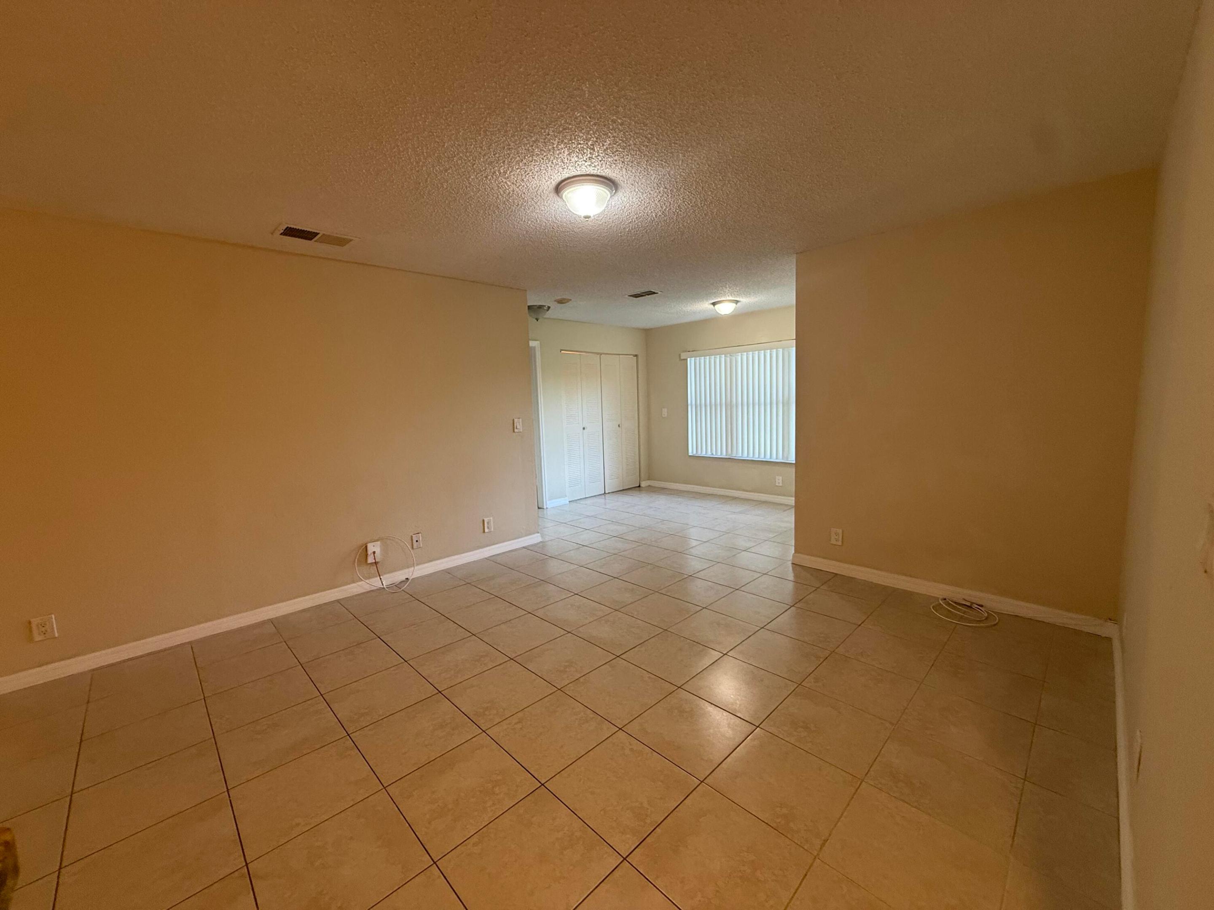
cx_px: 607
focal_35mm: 14
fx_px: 491
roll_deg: +2.6
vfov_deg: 85.7
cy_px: 455
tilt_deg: -6.6
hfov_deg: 102.1
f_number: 2.2
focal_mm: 2.22
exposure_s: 1/120
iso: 250
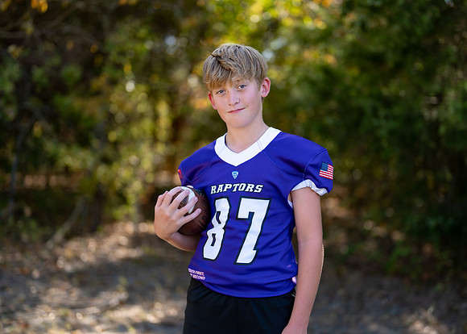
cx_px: 246
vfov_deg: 24.6
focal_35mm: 58
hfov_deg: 33.9
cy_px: 175
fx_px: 765
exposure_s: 1/2000
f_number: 1.2
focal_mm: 50
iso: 100
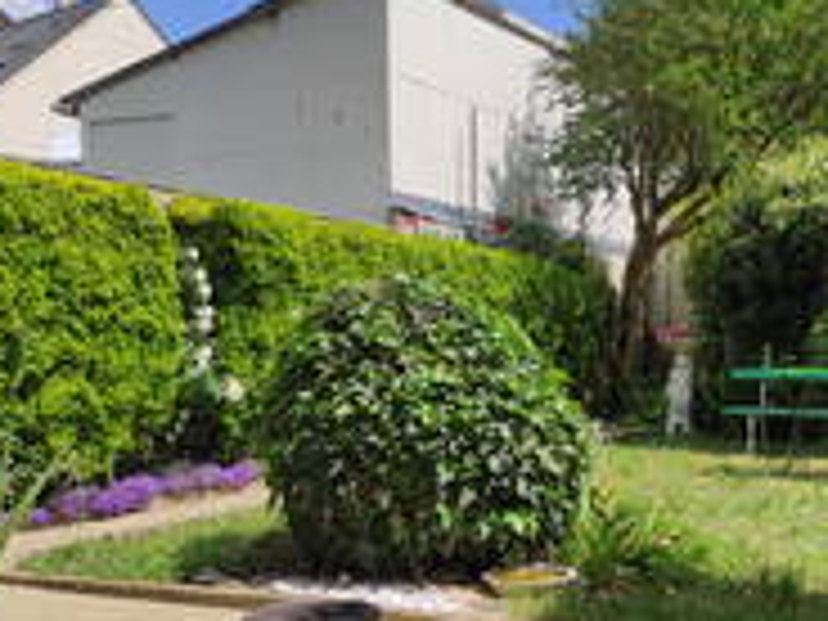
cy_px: 482
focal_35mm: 49
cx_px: 526
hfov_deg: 38.6
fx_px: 1172
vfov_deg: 29.1
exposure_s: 1/3080
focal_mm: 5.43
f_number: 1.89
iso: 100
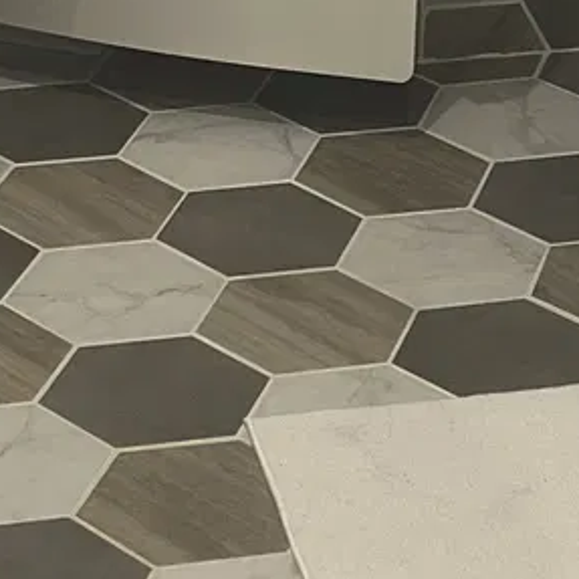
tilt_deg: -8.9
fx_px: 3236
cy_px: -626
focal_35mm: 171
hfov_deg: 10.2
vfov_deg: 9.5
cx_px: 416
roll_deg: -1.4
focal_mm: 5.7
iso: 100
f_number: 1.5
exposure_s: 1/100
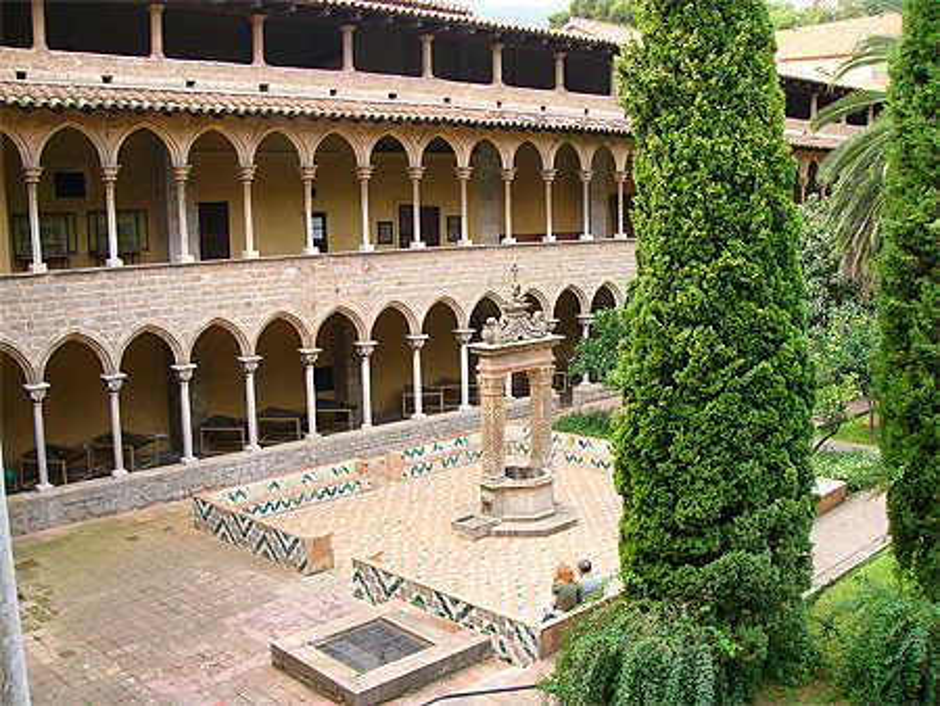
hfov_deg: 51.3
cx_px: 470
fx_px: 978
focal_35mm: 36
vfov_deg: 39.7
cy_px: 353
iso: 50
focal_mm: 6
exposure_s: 1/100
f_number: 3.3
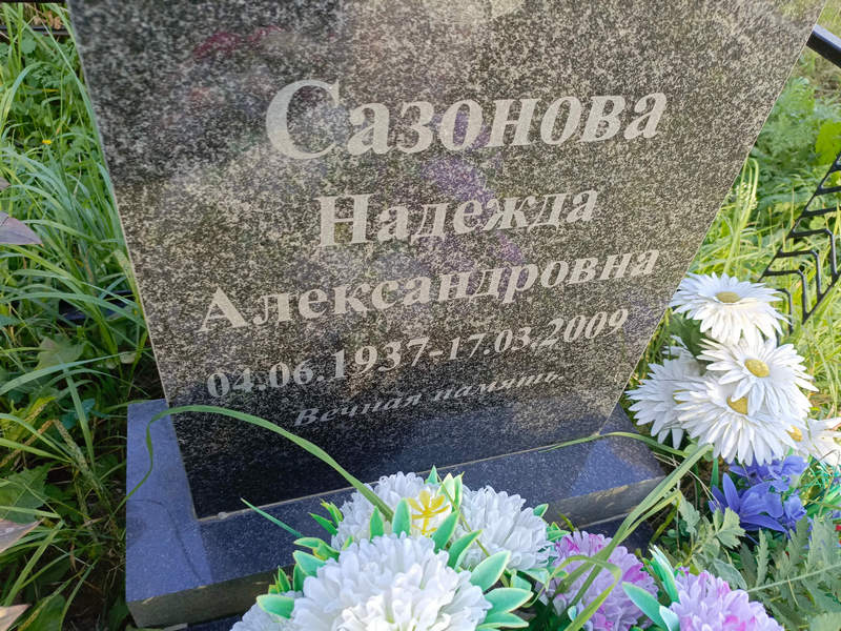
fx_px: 607
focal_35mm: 25
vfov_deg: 54.9
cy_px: 316
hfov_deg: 69.4
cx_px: 420
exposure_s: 1/101
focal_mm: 4.76
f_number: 1.69
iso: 115
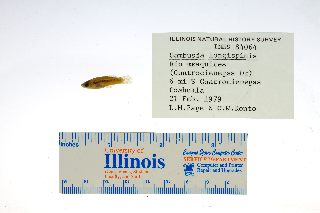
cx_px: 160
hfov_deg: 33.4
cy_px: 106
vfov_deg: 22.6
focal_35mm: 60
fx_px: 534
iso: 100
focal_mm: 60
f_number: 10
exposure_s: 1/200
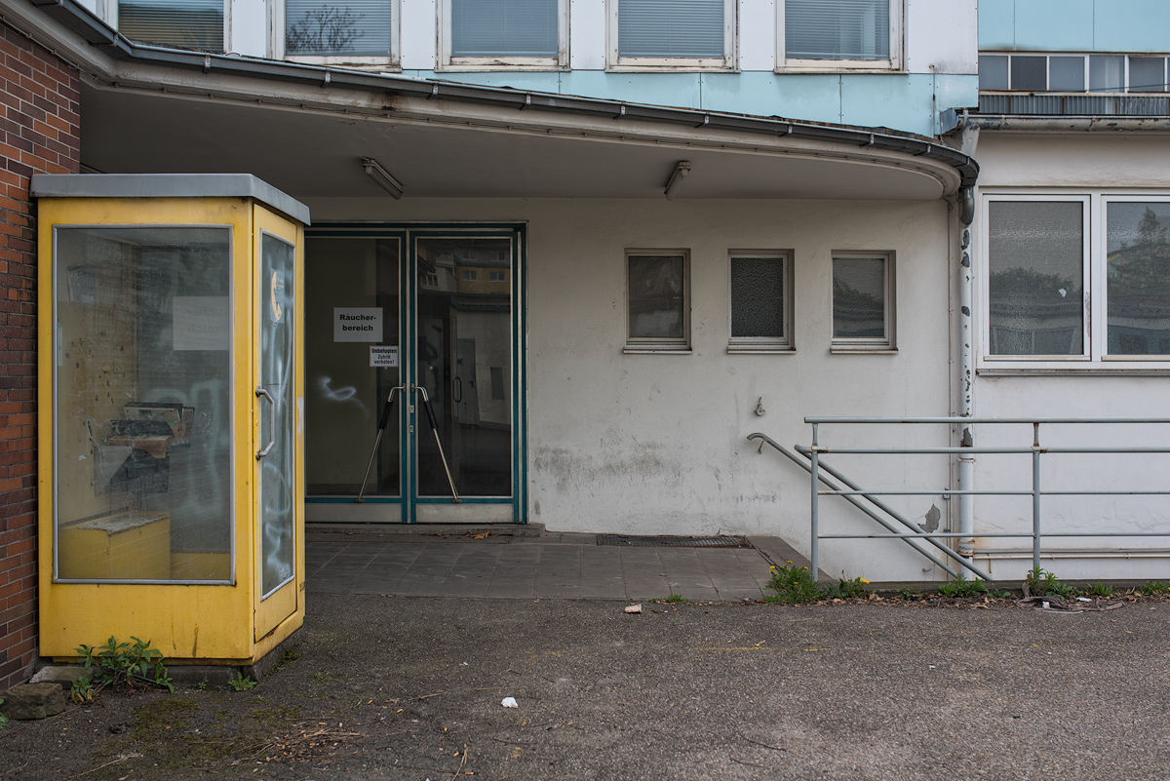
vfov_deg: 37.9
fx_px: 1138
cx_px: 585
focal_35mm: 35
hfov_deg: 54.4
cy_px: 390
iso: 100
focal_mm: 35
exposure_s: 1/640
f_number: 4
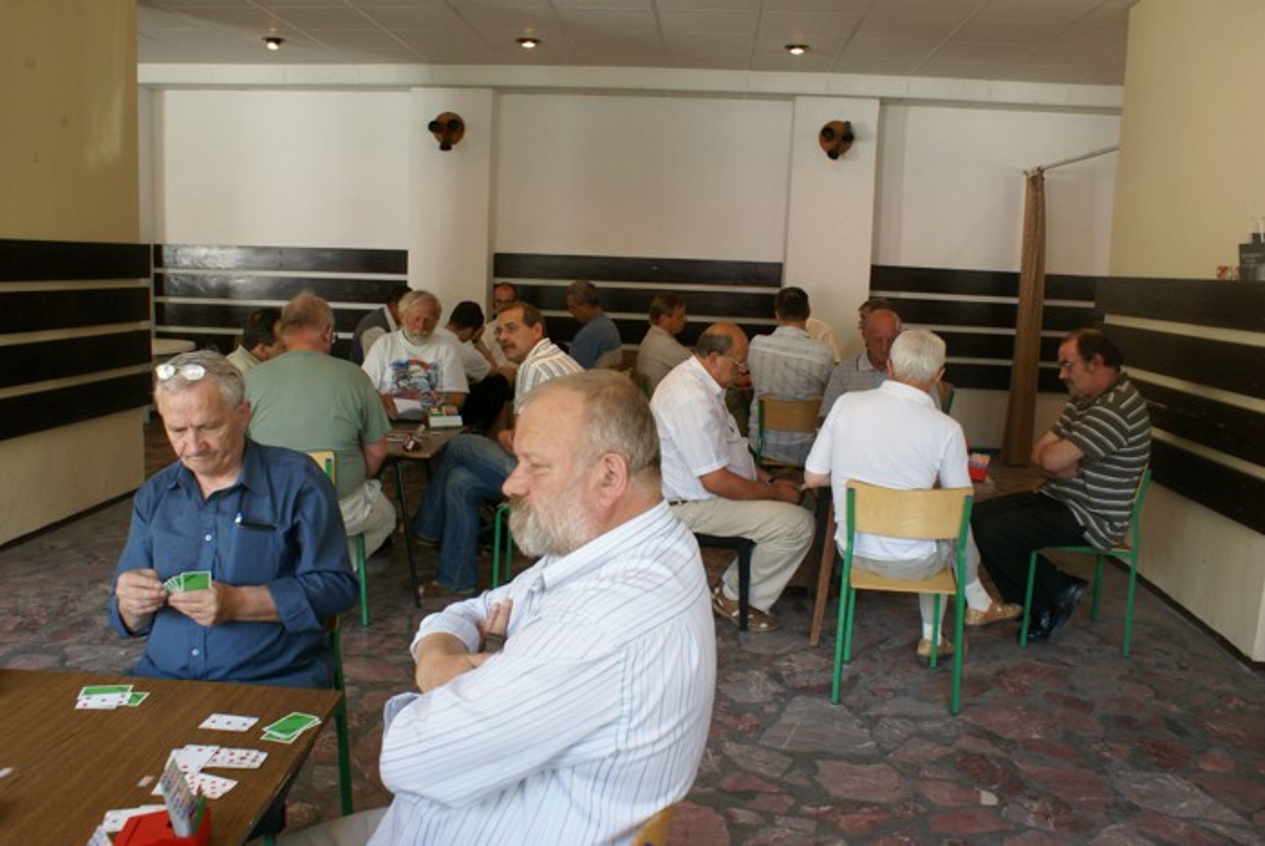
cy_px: 423
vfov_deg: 48.0
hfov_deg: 67.3
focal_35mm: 27
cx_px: 632
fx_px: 950
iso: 400
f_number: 5.6
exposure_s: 1/40
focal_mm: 18
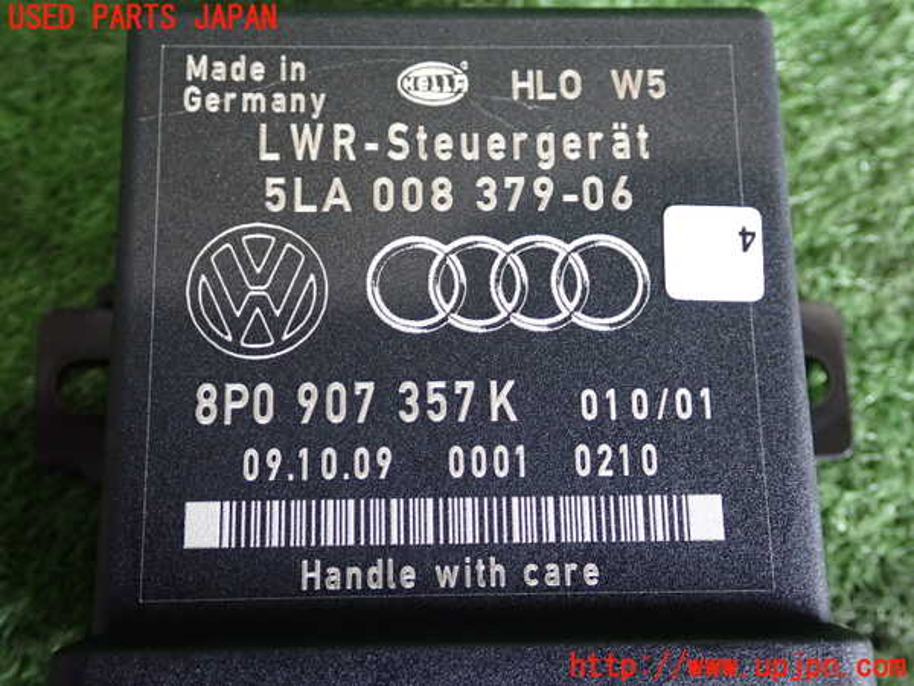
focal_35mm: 41
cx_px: 457
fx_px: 1083
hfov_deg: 45.8
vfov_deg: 35.1
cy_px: 343
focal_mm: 7.31
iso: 800
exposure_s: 1/40
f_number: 2.8
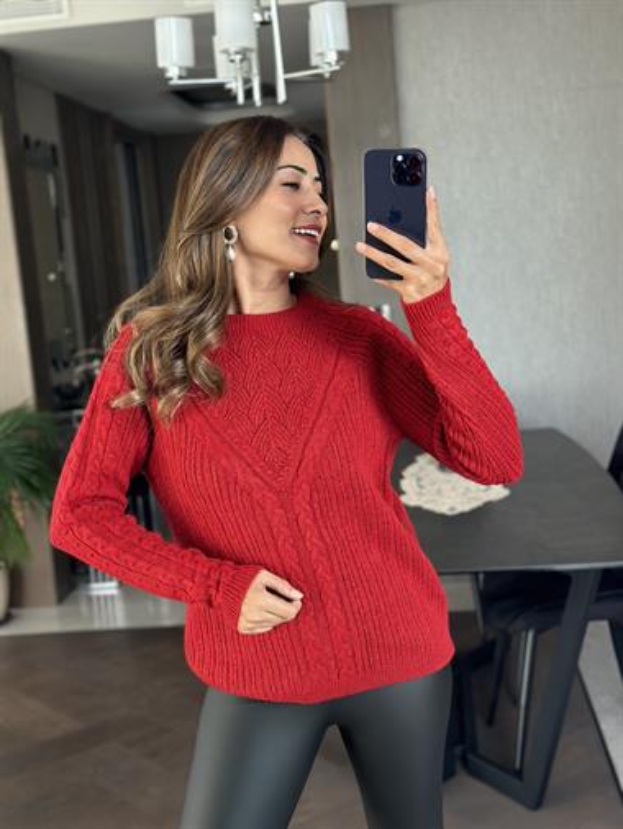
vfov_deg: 39.6
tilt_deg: -15.5
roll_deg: +6.0
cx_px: 312
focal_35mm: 48
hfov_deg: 30.3
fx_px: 1151
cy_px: 414
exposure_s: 1/94
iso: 125
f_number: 1.78
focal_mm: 6.86
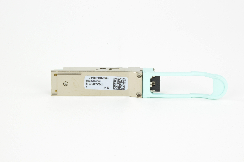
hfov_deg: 13.1
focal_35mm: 158
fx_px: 1065
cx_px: 122
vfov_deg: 8.7
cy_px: 81
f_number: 25
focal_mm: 105
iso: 100
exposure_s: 1
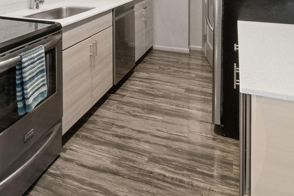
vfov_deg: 32.2
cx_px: 108
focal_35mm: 35
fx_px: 286
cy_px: -31
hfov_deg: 53.8
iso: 3200
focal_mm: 10
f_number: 11
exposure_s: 1/15
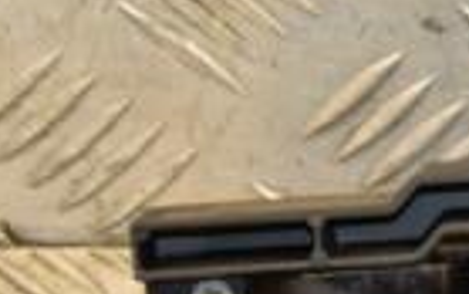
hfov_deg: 5.1
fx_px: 5217
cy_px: 203
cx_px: 887
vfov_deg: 3.2
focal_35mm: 408
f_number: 5.3
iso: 800
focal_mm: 62
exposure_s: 1/100
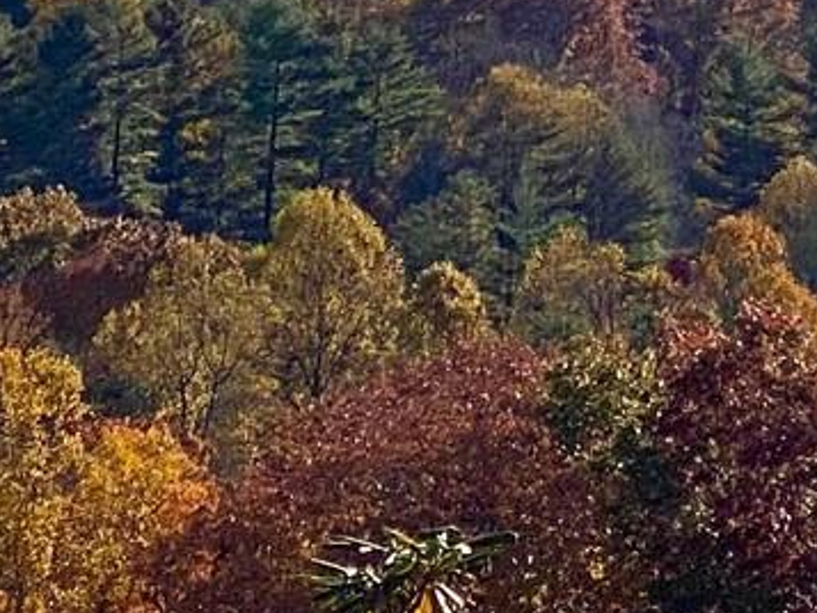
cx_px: 806
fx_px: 7036
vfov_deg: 4.8
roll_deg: -3.1
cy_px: -910
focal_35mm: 298
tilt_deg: +0.1
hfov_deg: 6.6
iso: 20
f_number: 2
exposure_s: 1/2283
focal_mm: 6
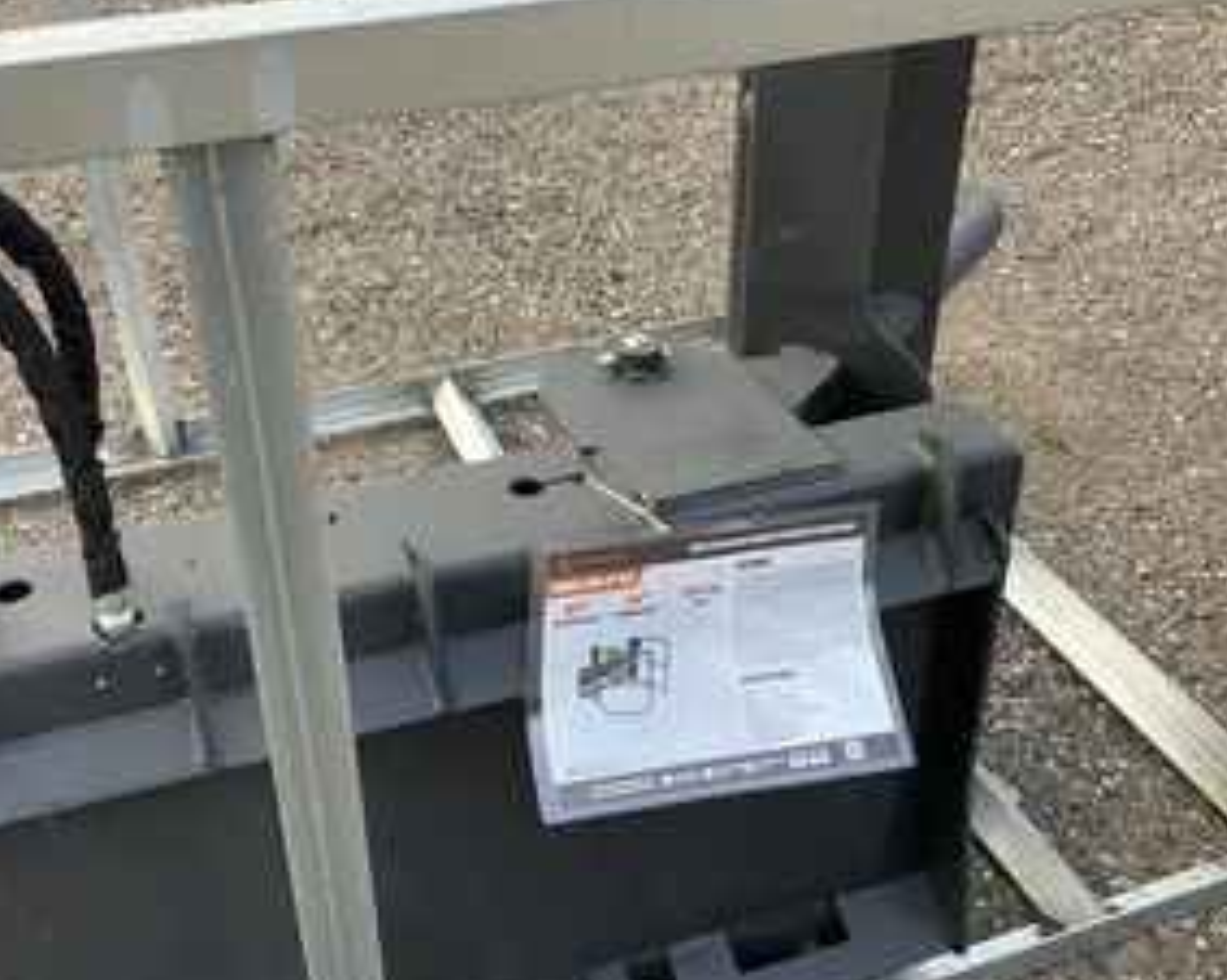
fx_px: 1452
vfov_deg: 37.2
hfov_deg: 45.7
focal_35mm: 40
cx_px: 538
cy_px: 551
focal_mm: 3
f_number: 1.8
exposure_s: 1/122
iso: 20
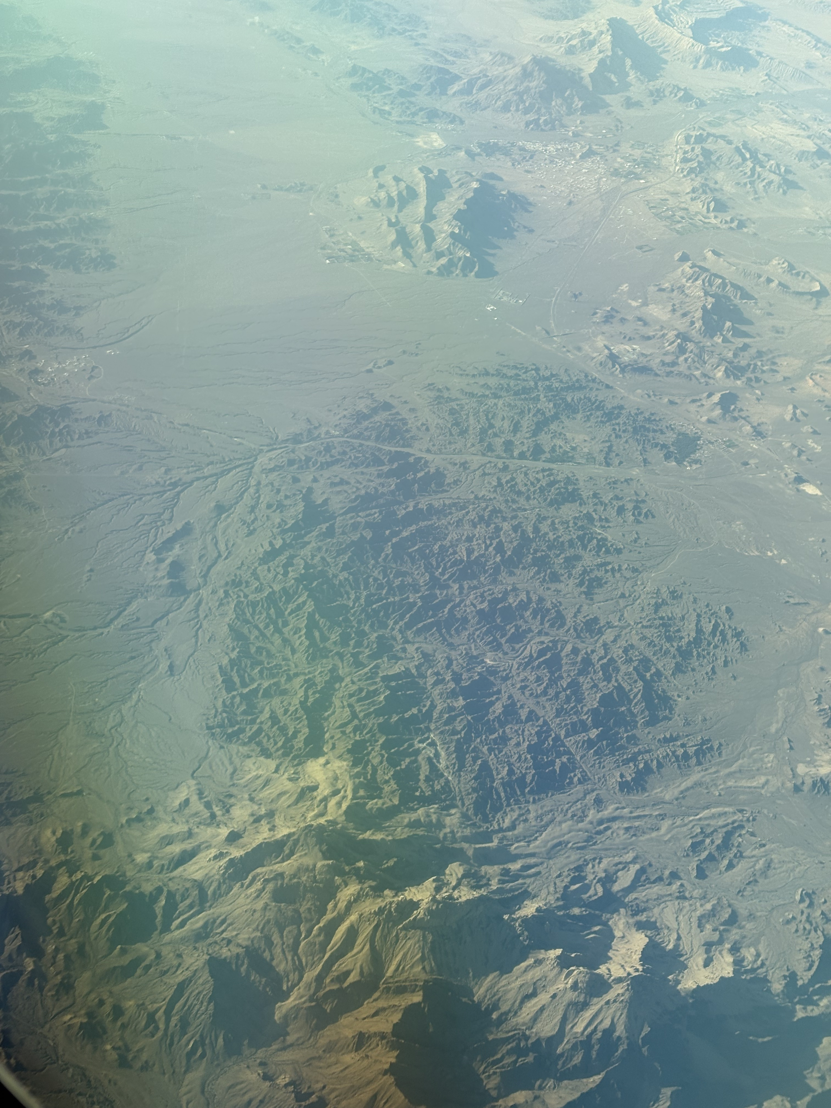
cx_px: 416
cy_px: 554
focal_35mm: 52
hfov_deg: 28.0
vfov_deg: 36.8
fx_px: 1664
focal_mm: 5.96
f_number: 1.6
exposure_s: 1/959
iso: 40
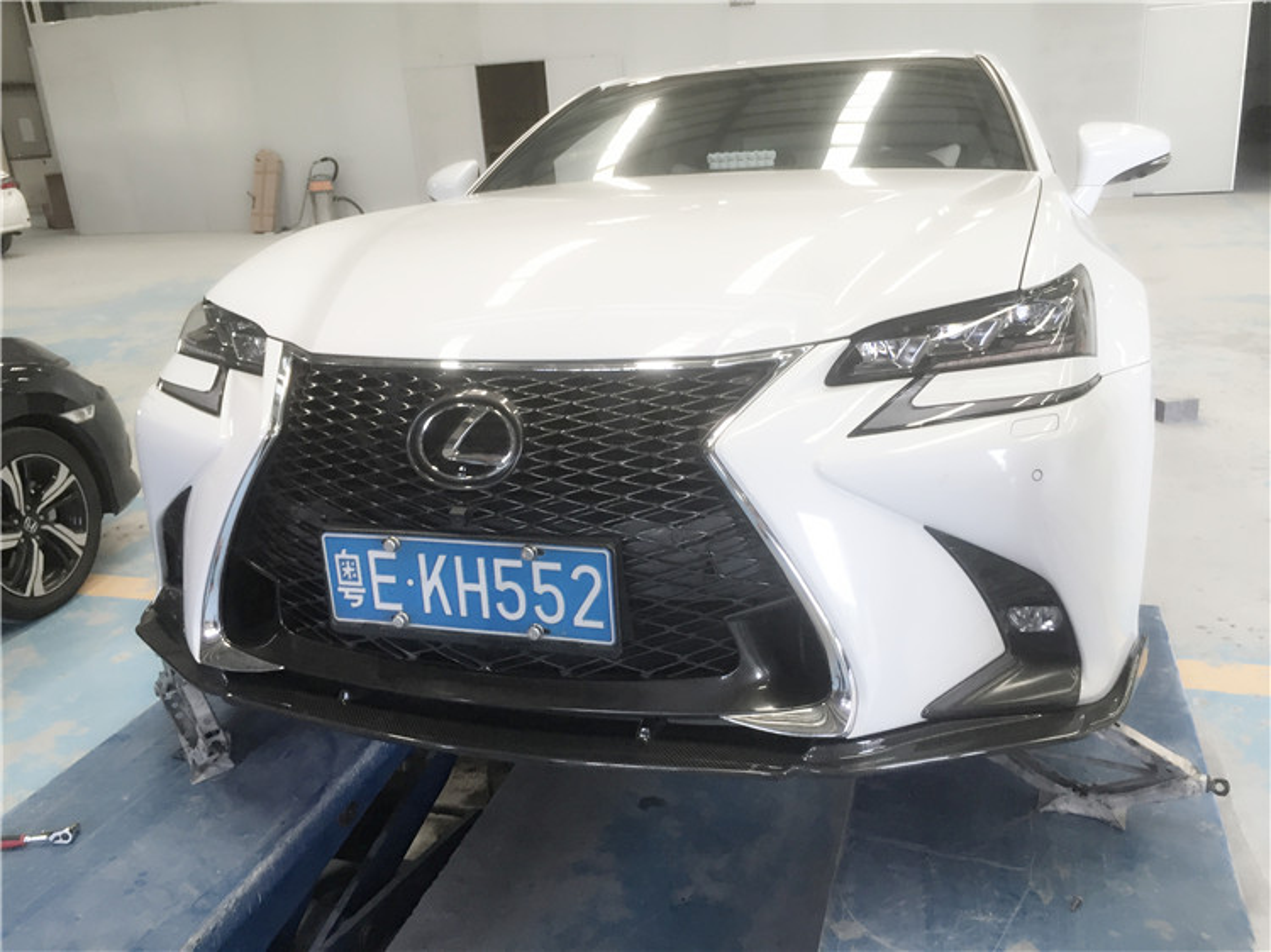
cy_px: 476
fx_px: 1064
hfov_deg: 61.7
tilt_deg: -18.1
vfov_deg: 48.2
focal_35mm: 29
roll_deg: +3.4
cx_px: 636
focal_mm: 4.15
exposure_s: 1/33
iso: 32
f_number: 2.2
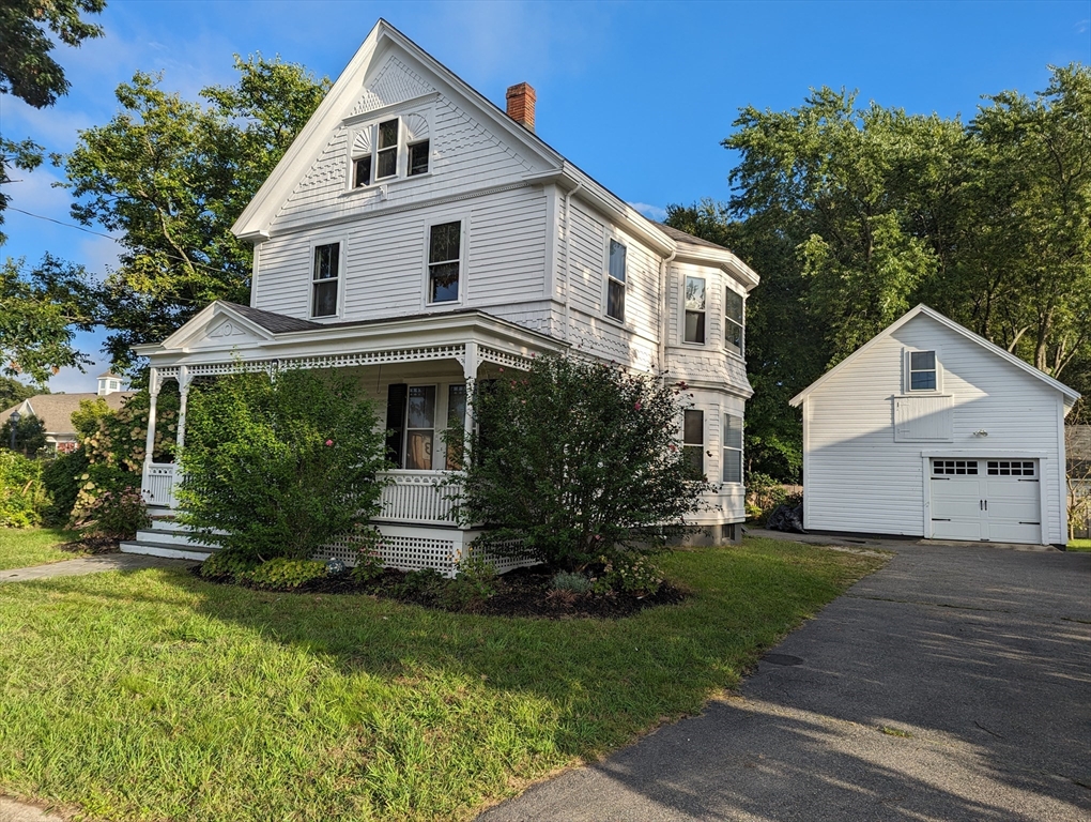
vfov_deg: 56.9
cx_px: 546
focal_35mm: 24
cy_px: 411
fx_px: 757
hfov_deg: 71.5
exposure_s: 1/1529
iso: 37
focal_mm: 6.81
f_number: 1.85
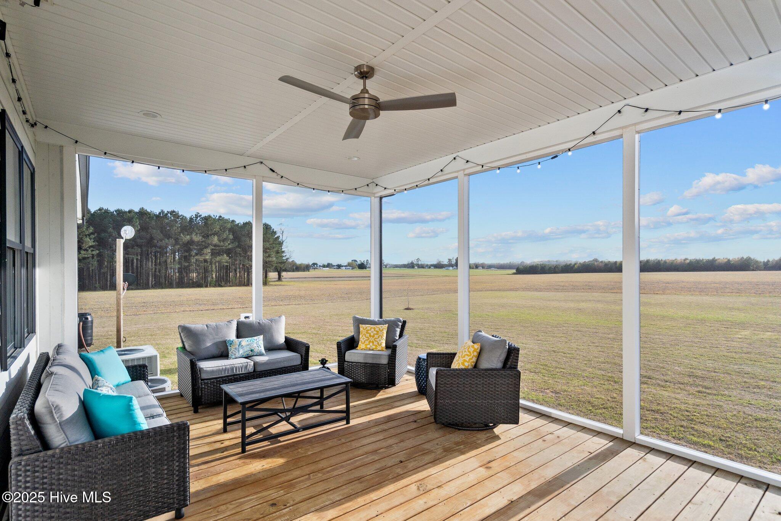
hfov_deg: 93.3
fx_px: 369
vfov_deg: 70.4
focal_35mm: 17
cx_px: 390
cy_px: 260
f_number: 4
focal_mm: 17
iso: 500
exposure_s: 1/3200
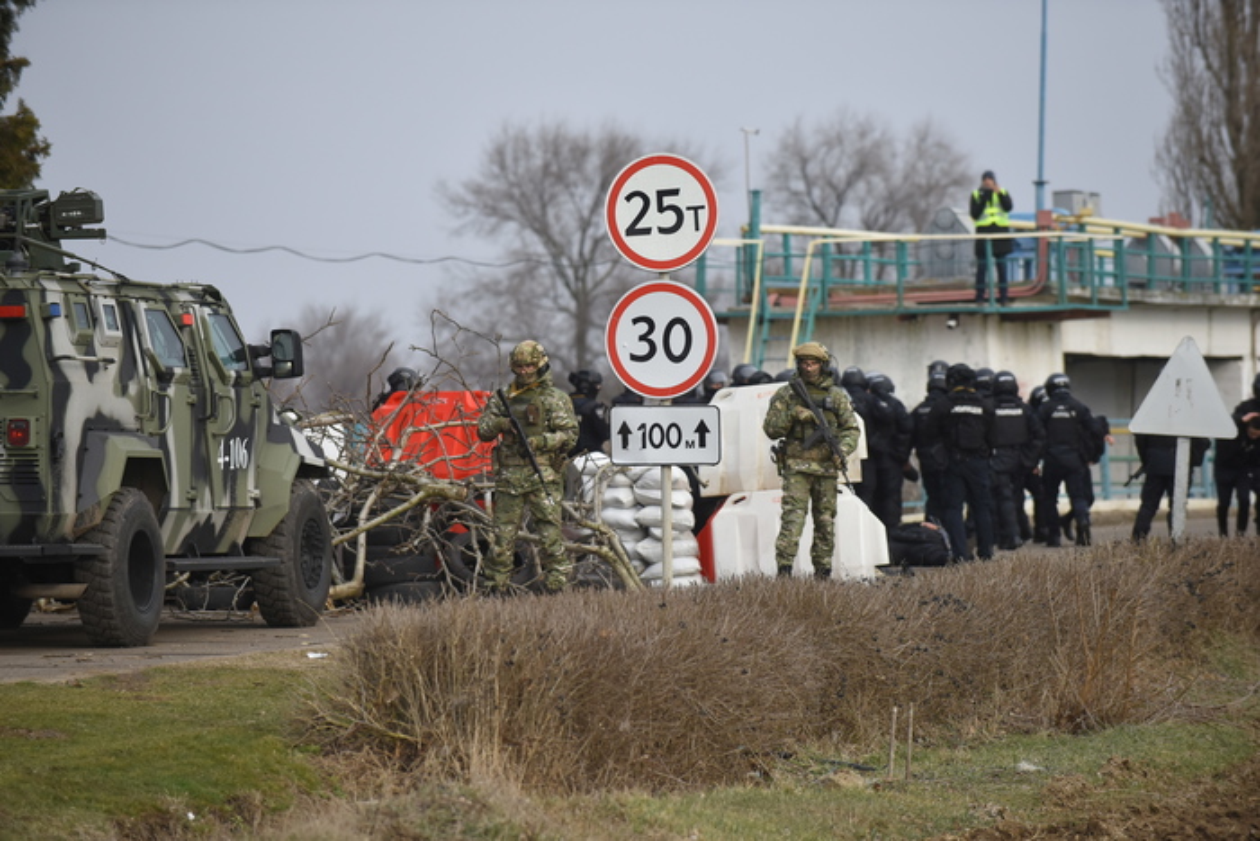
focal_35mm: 140
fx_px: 4901
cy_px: 420
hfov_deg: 14.7
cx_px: 630
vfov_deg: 9.8
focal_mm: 140
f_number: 4.5
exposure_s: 1/3200
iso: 640
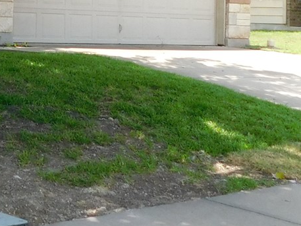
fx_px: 896
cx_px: -146
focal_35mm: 103
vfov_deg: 14.0
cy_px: -35
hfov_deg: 17.3
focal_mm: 4
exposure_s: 1/500
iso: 125
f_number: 3
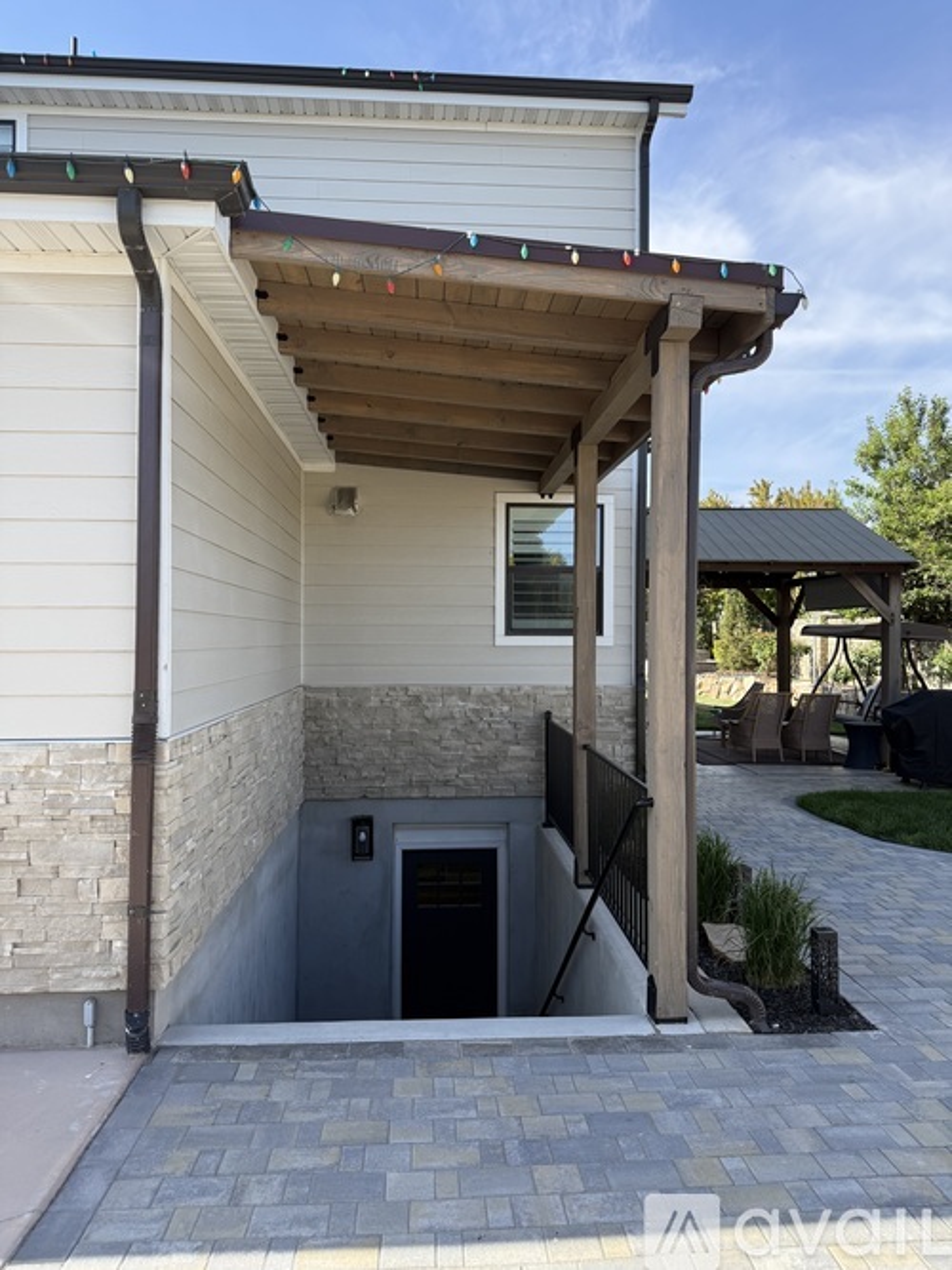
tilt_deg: +1.2
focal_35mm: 24
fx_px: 880
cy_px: 635
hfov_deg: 56.8
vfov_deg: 71.6
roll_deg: +0.1
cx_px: 476
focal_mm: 6.76
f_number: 1.78
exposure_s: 1/1618
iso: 100
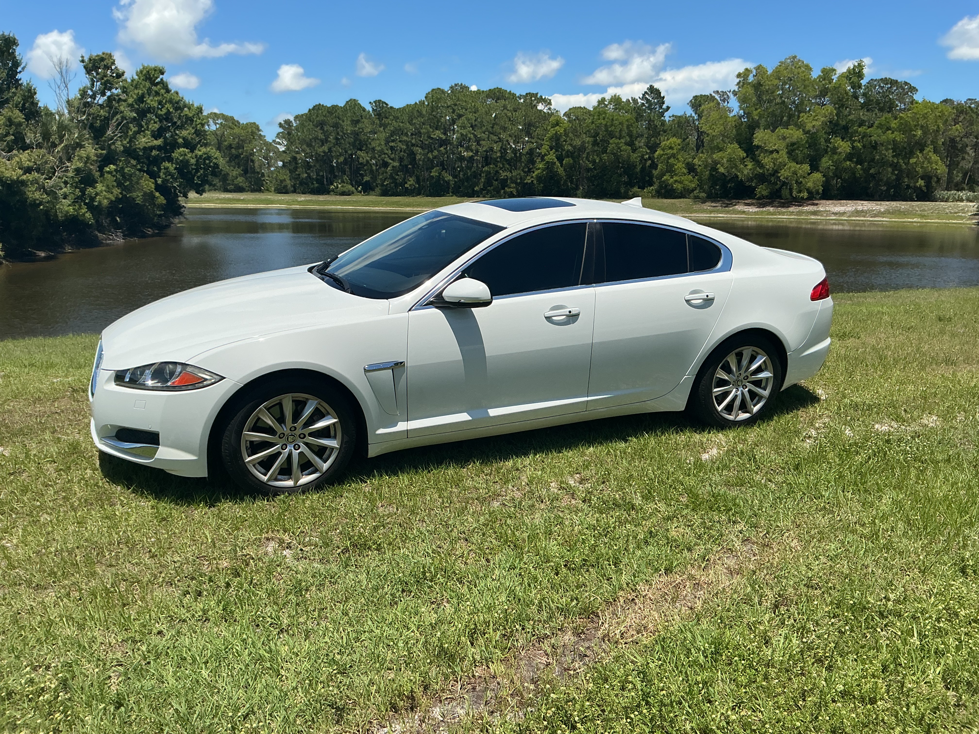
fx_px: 820
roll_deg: -1.0
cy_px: 367
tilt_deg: -13.0
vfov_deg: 48.2
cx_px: 490
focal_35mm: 29
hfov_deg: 61.7
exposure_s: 1/2141
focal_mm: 3
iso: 25
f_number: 1.8
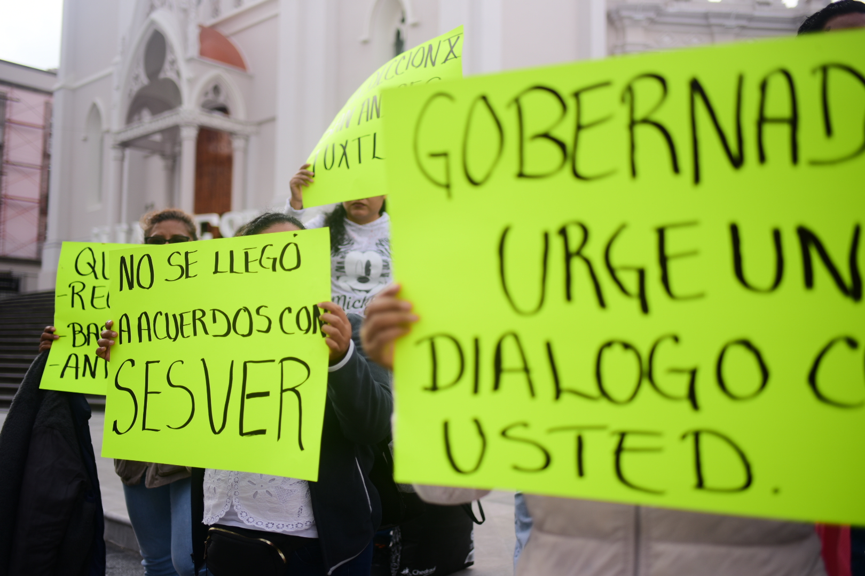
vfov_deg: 37.9
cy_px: 288
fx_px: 841
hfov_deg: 54.4
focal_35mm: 35
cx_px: 432
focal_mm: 35
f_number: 1.8
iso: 160
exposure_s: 1/3200
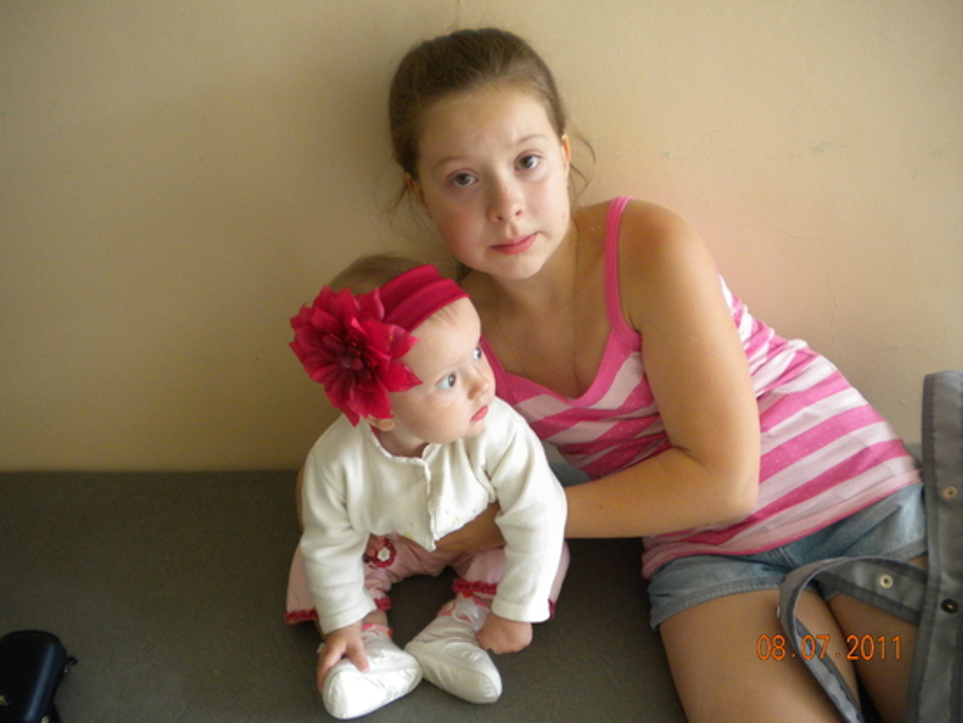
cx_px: 482
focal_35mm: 35
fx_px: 974
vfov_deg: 40.7
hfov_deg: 52.6
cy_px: 362
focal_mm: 6.3
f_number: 3.1
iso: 346
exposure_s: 1/47
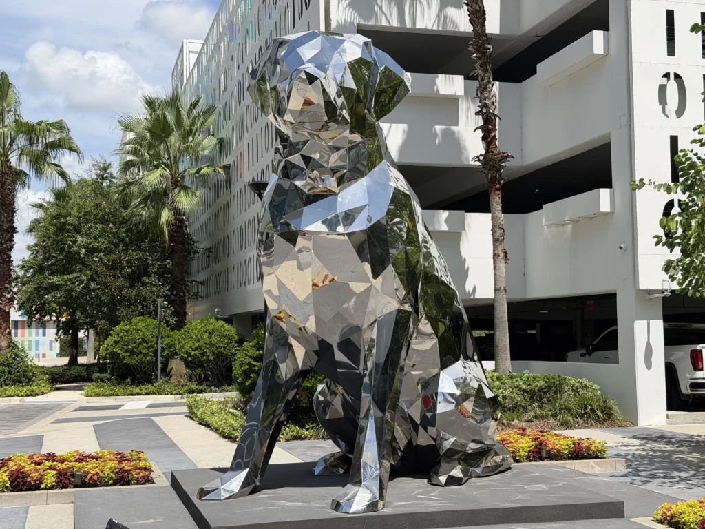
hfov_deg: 39.7
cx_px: 352
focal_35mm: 48
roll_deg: +0.9
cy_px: 264
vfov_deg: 30.3
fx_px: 978
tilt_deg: +2.3
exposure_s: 1/4878
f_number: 1.78
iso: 64
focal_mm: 6.76
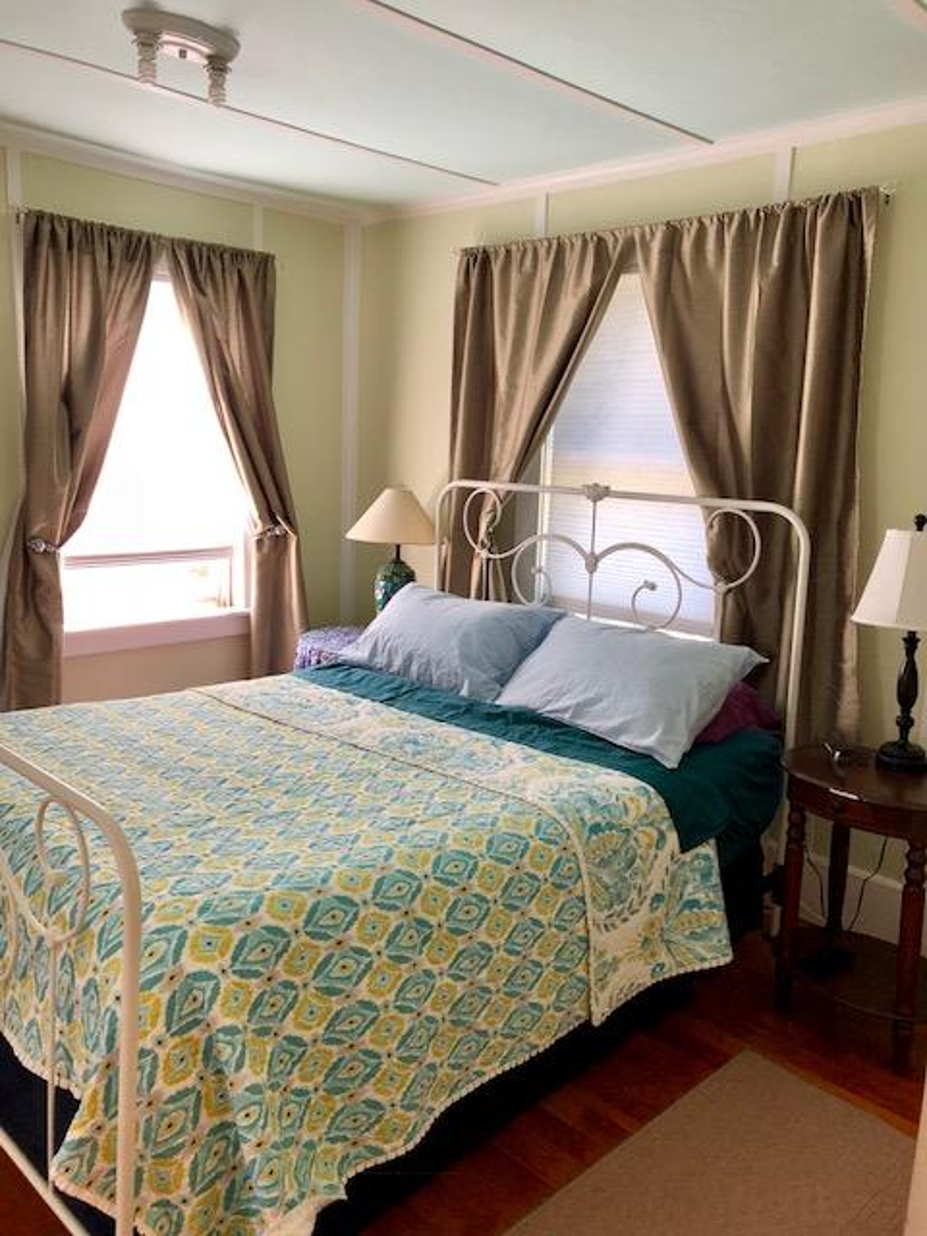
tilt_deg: -9.2
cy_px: 618
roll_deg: -1.9
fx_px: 1000
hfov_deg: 49.7
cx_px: 464
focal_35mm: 28
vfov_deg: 63.4
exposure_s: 1/40
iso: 25
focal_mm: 3.99
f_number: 1.8
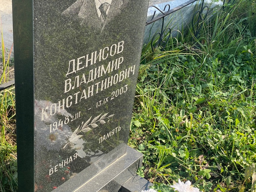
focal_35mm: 52
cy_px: 96
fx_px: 385
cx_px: 128
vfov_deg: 28.0
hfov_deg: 36.8
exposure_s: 1/393
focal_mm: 6
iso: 20
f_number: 2
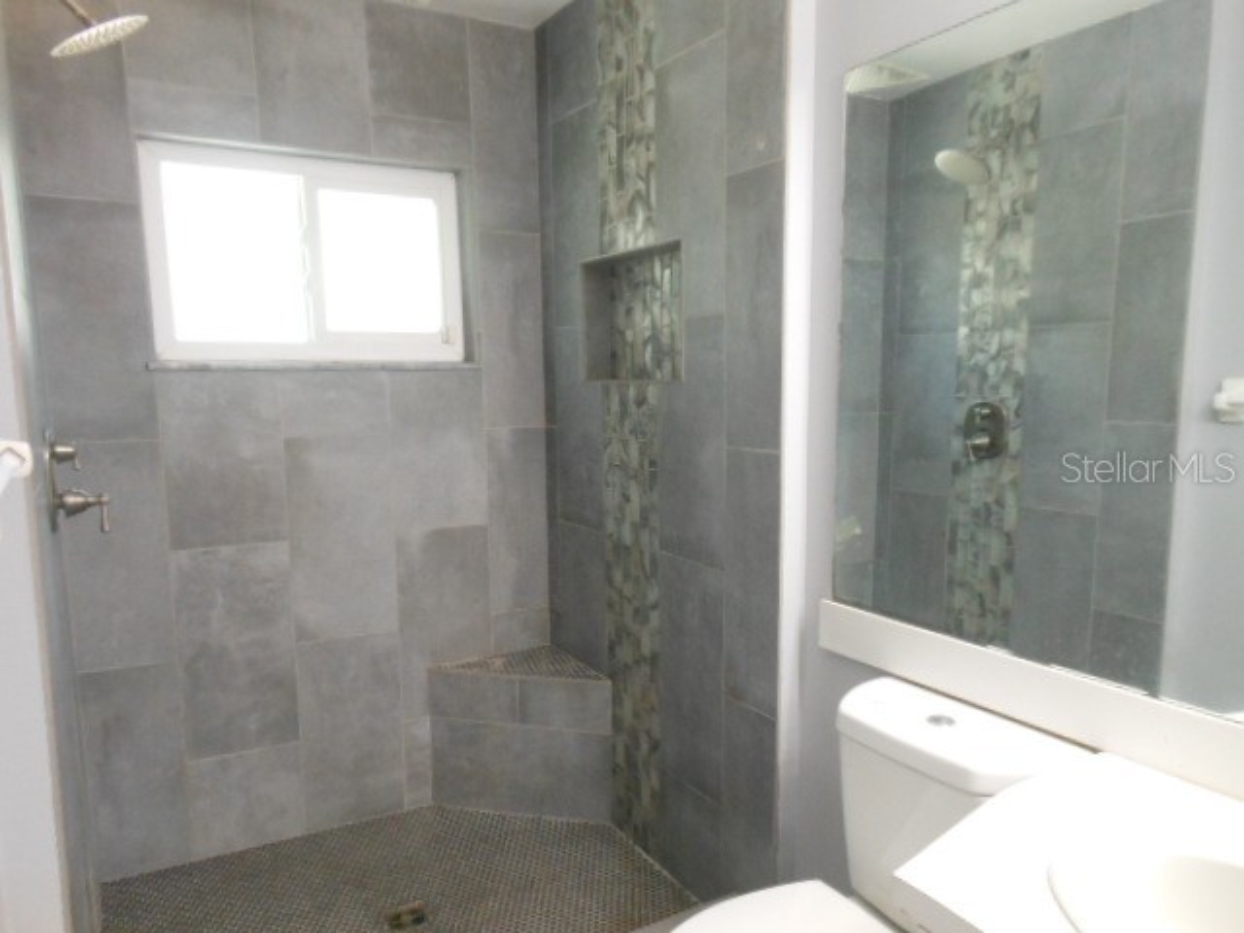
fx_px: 898
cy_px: 466
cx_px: 622
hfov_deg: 69.4
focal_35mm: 25
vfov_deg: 54.9
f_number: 3.2
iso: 400
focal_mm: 4.5
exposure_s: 1/25
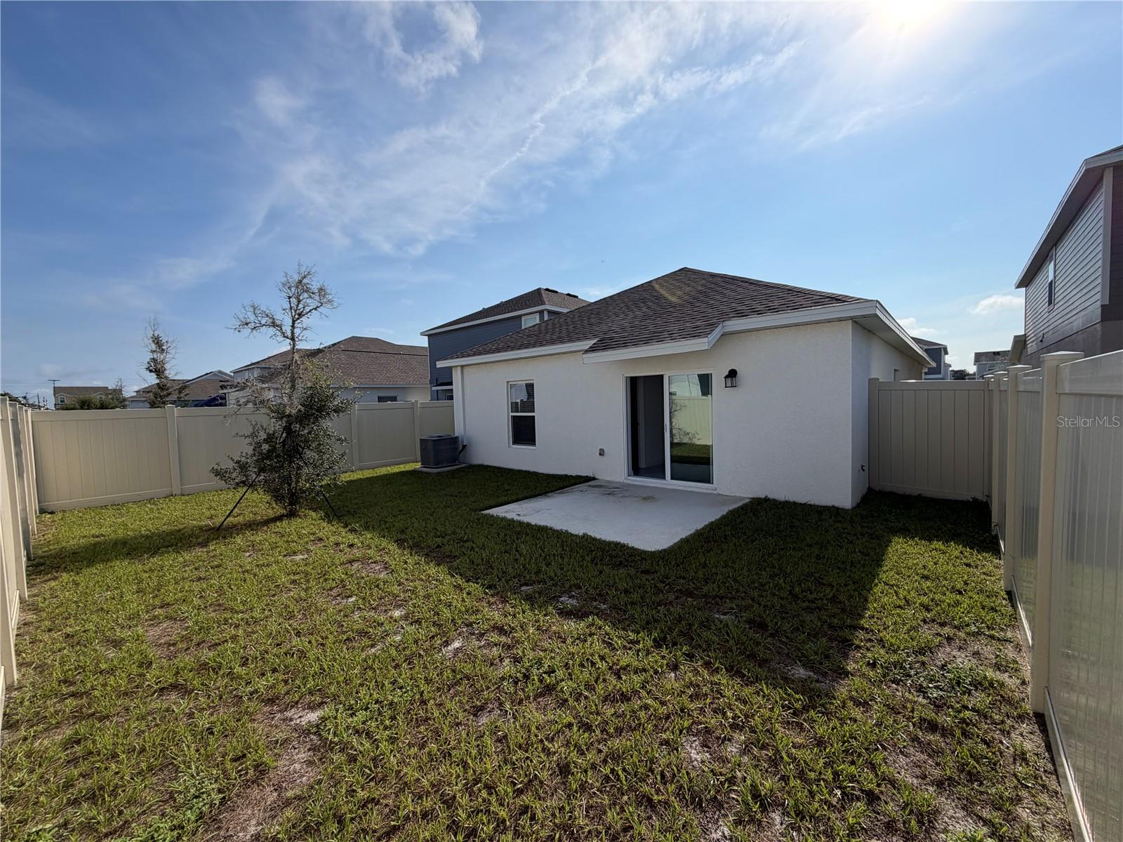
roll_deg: +2.2
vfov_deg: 85.7
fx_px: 454
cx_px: 562
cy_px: 421
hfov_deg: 102.1
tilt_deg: -3.3
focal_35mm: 14
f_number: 2.2
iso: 20
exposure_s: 1/1534
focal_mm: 2.22
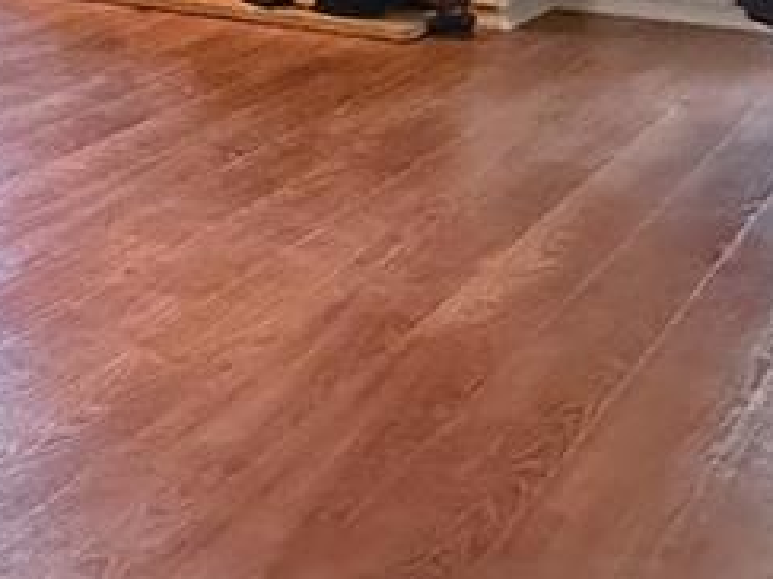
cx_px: -328
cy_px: -59
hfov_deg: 25.9
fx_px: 1317
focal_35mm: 59
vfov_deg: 23.3
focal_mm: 2.22
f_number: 2.2
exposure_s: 1/60
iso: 640
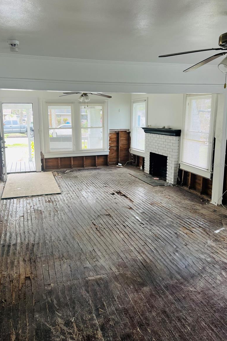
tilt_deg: -9.5
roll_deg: -0.1
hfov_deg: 46.3
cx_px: 101
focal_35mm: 28
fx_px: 265
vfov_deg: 65.5
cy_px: 165
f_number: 1.5
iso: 100
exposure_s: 1/121
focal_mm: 5.7
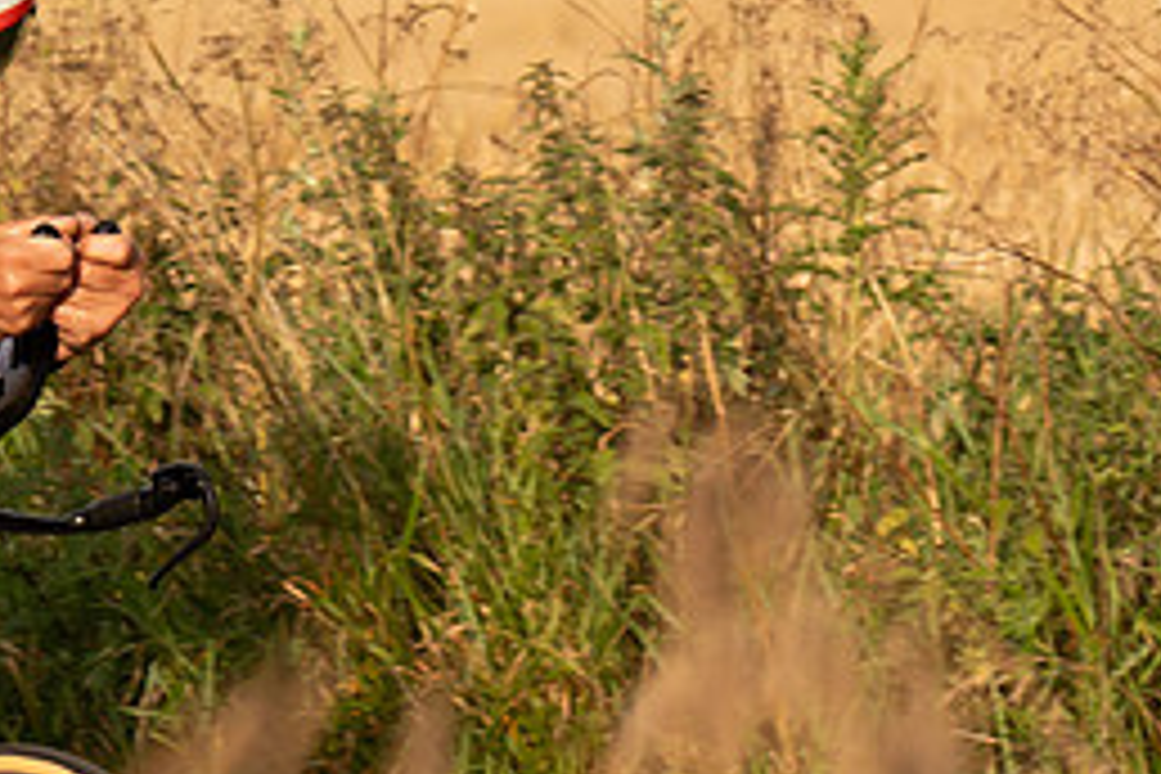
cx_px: -67
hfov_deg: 3.5
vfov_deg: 2.3
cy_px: 89
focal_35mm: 592
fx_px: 19091
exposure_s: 1/800
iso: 160
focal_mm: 118
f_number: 4.5
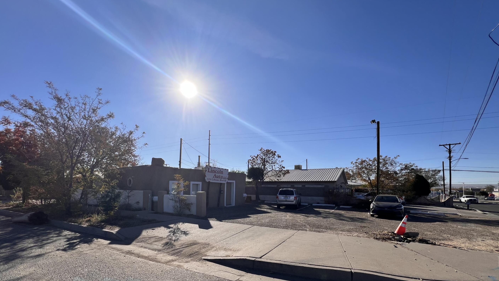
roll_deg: -0.2
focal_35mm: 15
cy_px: 184
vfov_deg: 68.8
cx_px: 257
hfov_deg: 103.0
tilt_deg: +0.6
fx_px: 198
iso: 32
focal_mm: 1.57
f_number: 1.8
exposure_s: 1/3774
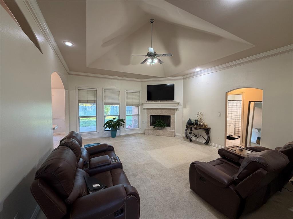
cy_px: 110
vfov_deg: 85.7
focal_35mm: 14
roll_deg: +0.0
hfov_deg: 102.1
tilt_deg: -2.9
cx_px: 146
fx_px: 119
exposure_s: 1/60
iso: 250
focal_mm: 2.22
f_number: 2.2
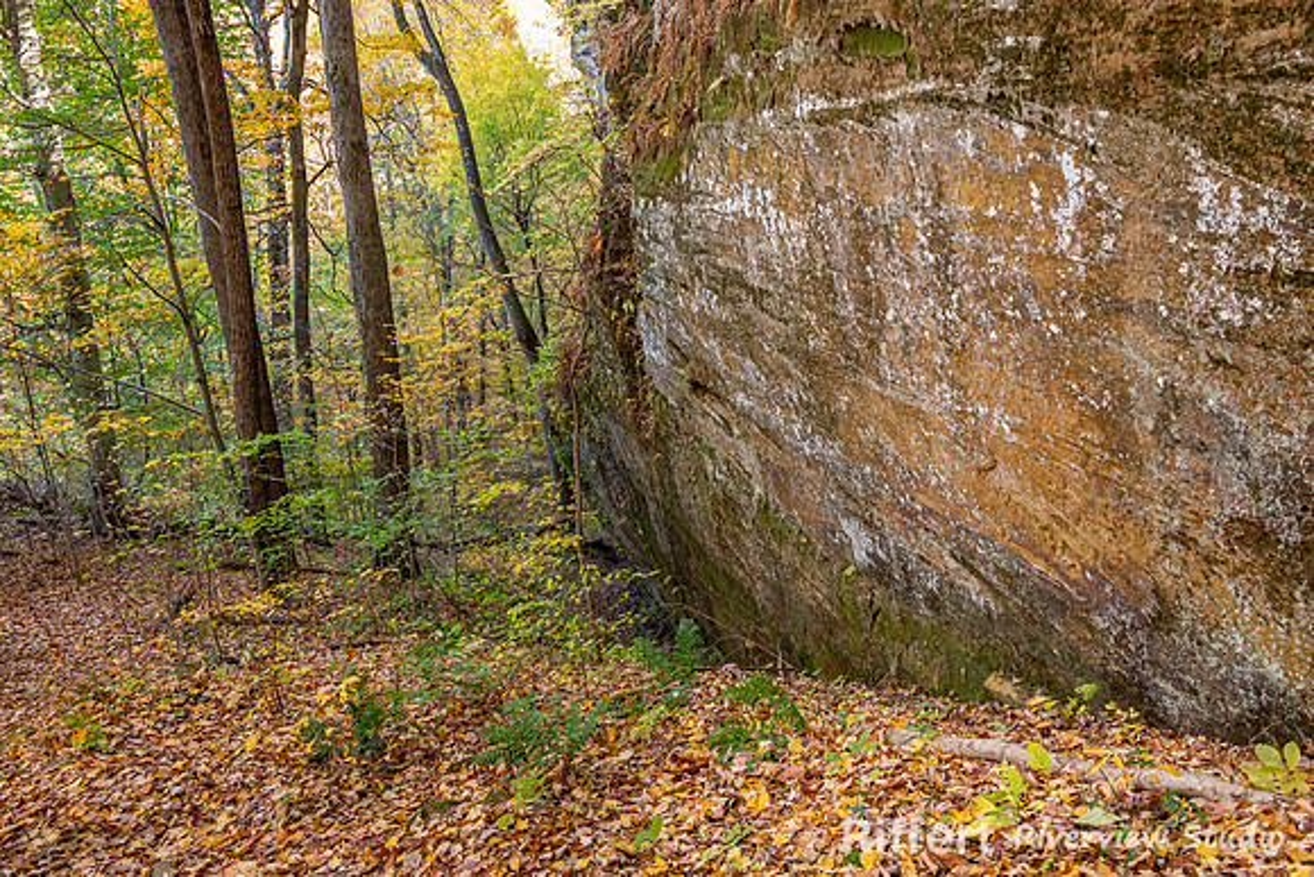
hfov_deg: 65.5
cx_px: 657
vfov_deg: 46.4
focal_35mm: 28
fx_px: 1022
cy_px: 438
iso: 2200
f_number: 8
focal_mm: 28
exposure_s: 1/80
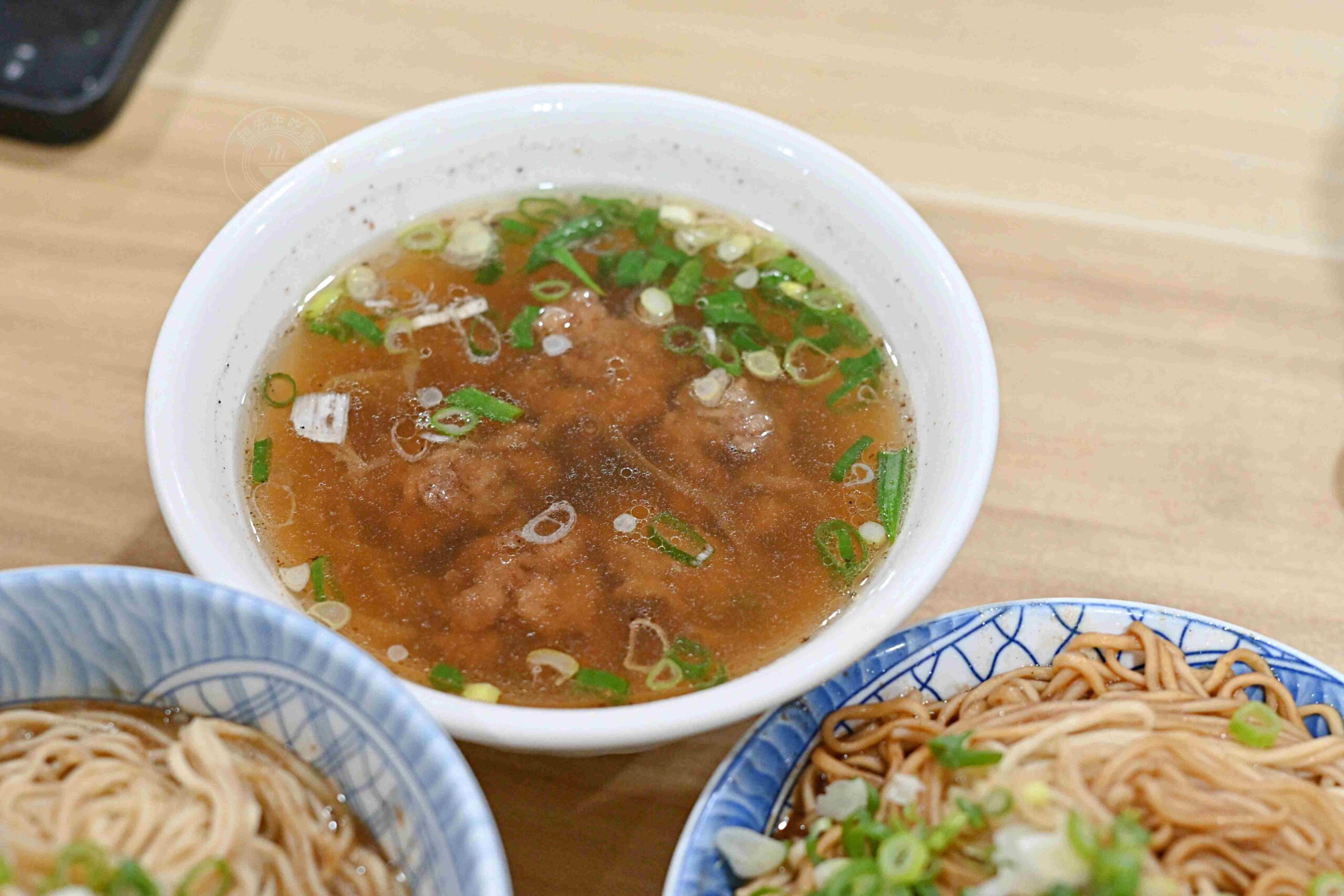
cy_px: 448
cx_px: 672
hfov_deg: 27.0
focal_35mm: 75
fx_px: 2800
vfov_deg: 18.2
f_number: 3.2
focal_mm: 50
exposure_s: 1/200
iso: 1250
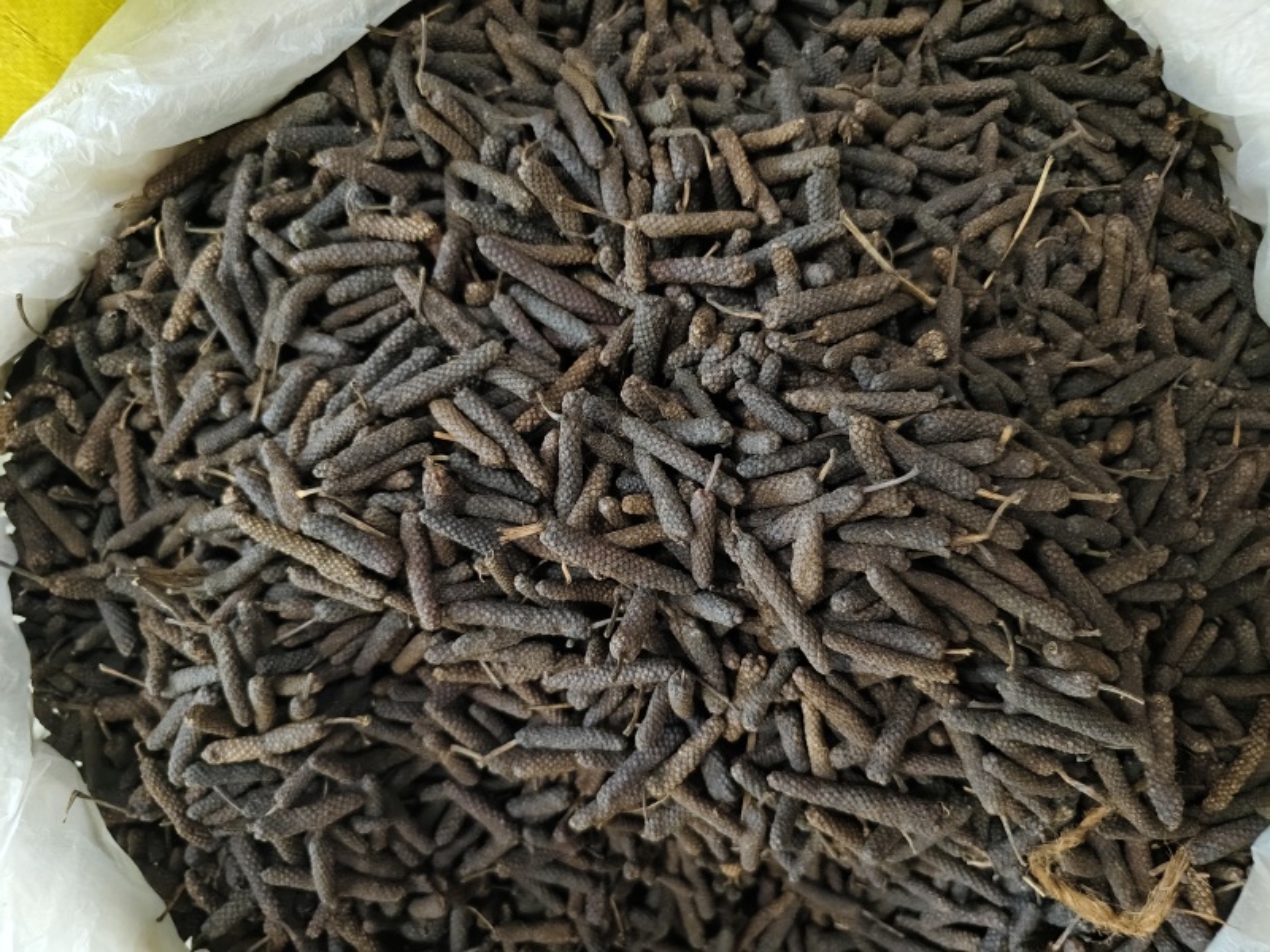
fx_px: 844
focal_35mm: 23
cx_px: 635
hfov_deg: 73.9
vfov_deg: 58.9
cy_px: 476
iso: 6462
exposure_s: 1/202
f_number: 1.88
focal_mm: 5.56
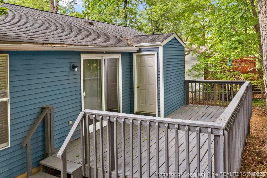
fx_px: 208
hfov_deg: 65.5
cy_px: 89
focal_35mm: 28
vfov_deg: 46.4
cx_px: 134
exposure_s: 1/30
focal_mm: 10.26
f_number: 8
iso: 100
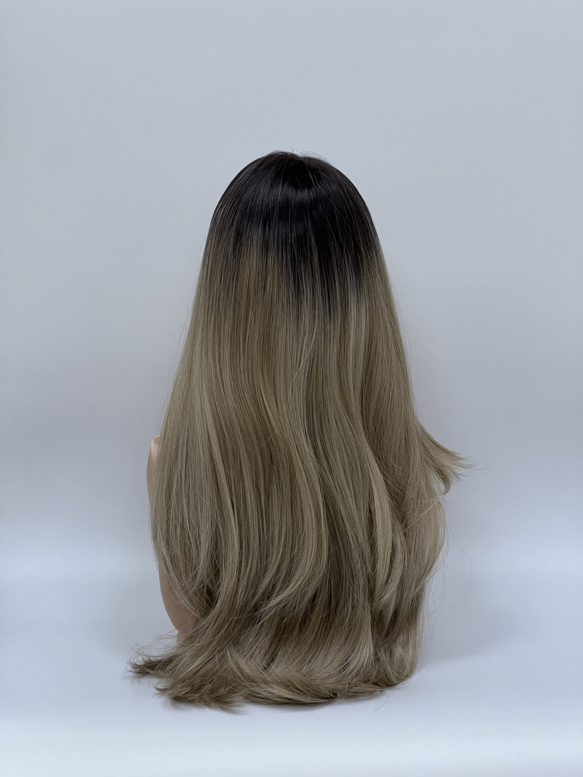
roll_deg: +0.5
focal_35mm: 77
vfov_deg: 25.3
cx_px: 292
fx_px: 1729
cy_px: 388
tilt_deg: -12.7
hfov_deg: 19.1
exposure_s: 1/100
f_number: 2.8
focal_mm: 9
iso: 160
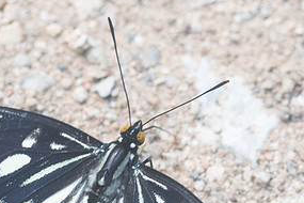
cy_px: 210
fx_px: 8148
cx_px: 101
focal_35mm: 965
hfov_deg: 2.1
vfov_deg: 1.4
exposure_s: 1/250
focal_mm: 150
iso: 640
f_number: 4.5
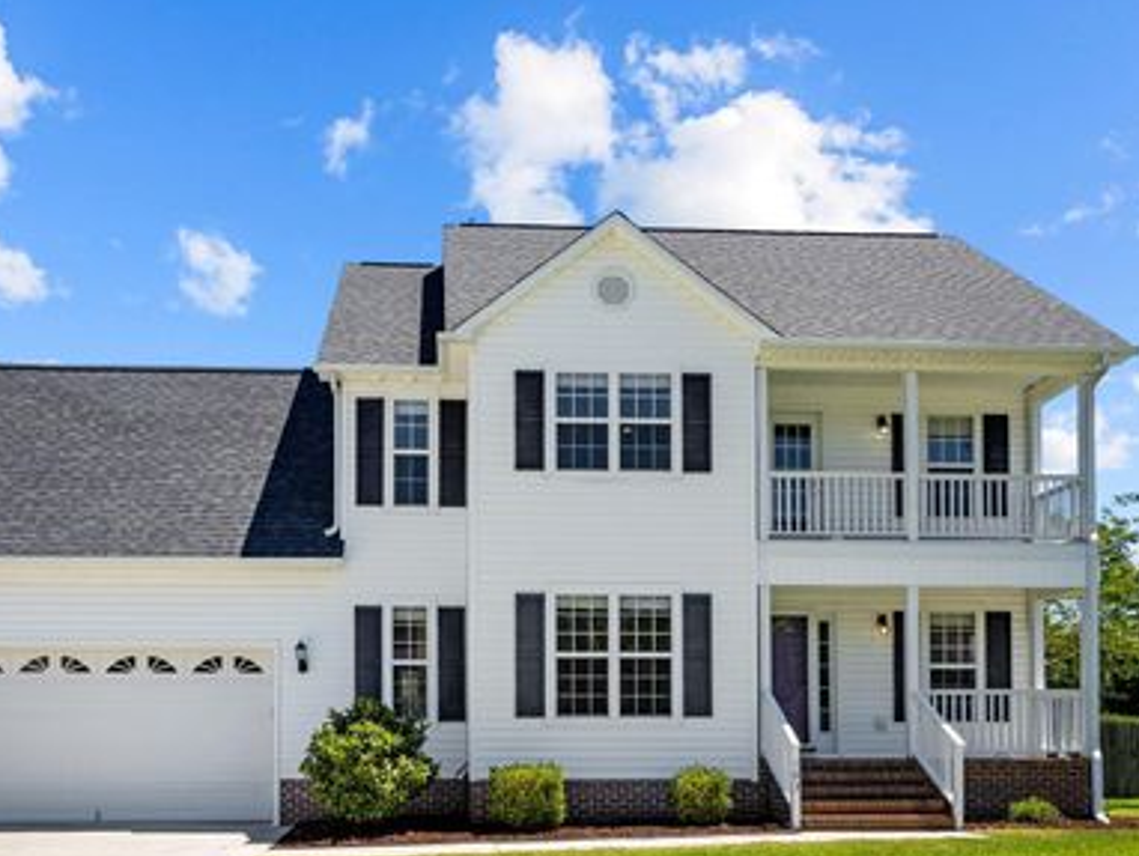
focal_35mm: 34
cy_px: 550
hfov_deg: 53.6
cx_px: 471
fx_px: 1119
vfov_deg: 41.4
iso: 200
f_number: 5.6
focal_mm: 13
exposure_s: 1/1000
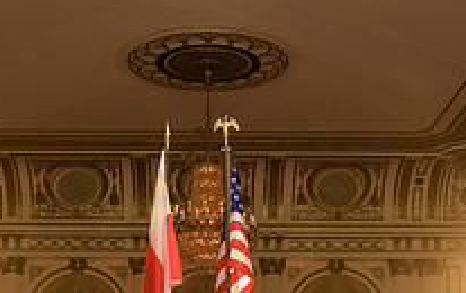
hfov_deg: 26.8
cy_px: 317
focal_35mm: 77
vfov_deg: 16.5
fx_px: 979
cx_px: 223
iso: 1600
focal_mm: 27
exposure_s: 1/125
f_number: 3.2
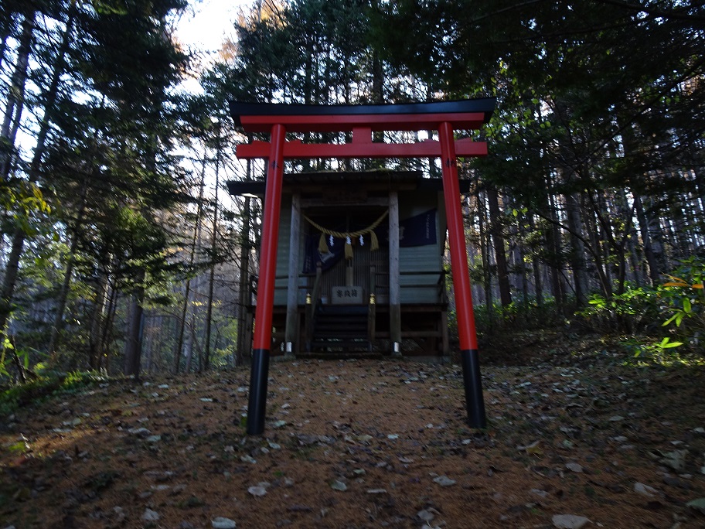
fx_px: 489
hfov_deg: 71.6
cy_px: 264
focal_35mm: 24
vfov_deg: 56.8
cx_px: 352
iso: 80
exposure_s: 1/30
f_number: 3.5
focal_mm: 4.1
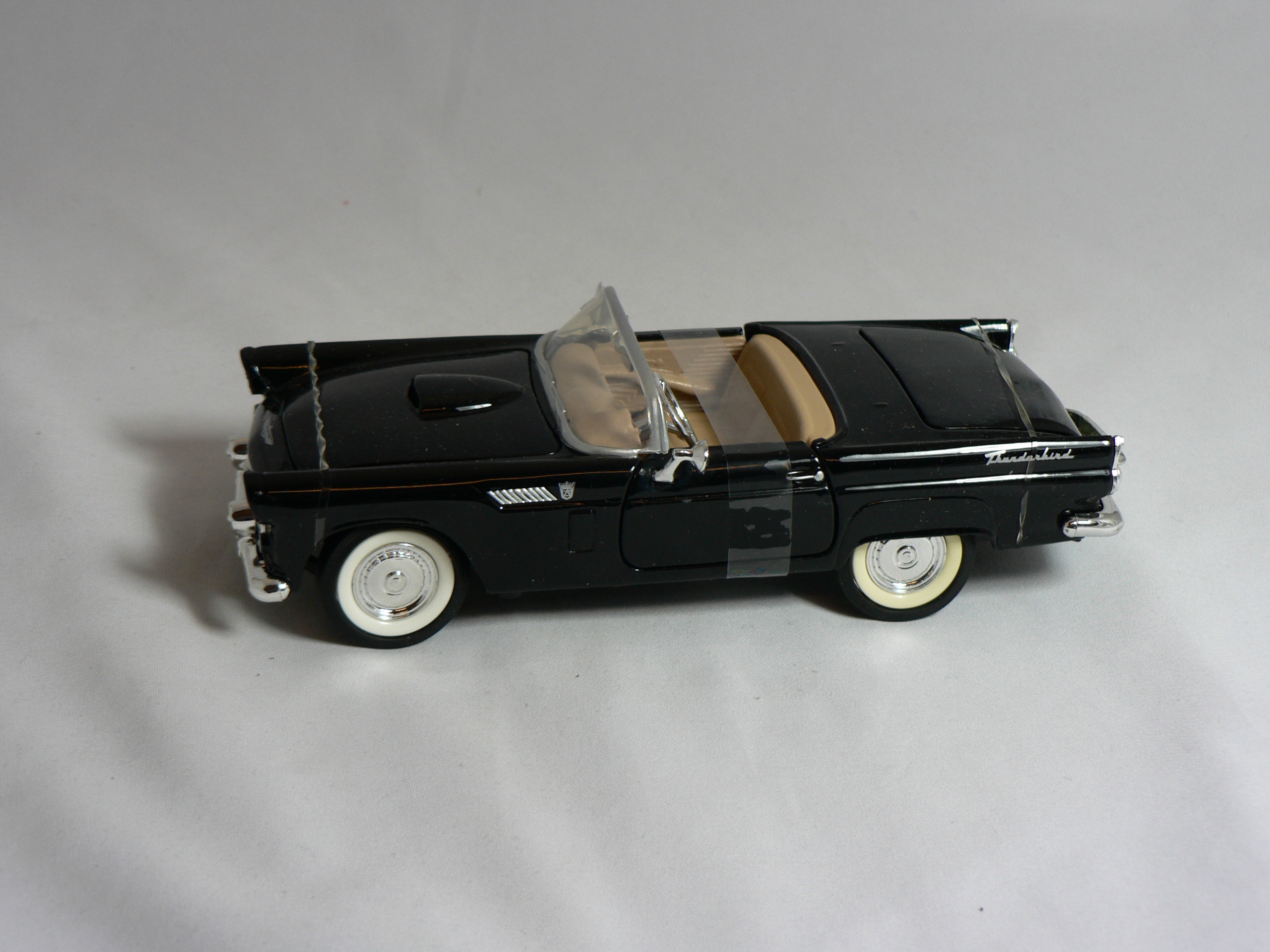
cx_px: 635
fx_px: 2091
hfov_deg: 33.8
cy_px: 476
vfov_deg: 25.7
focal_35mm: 57
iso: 80
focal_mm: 9.5
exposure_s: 1/50
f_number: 3.2
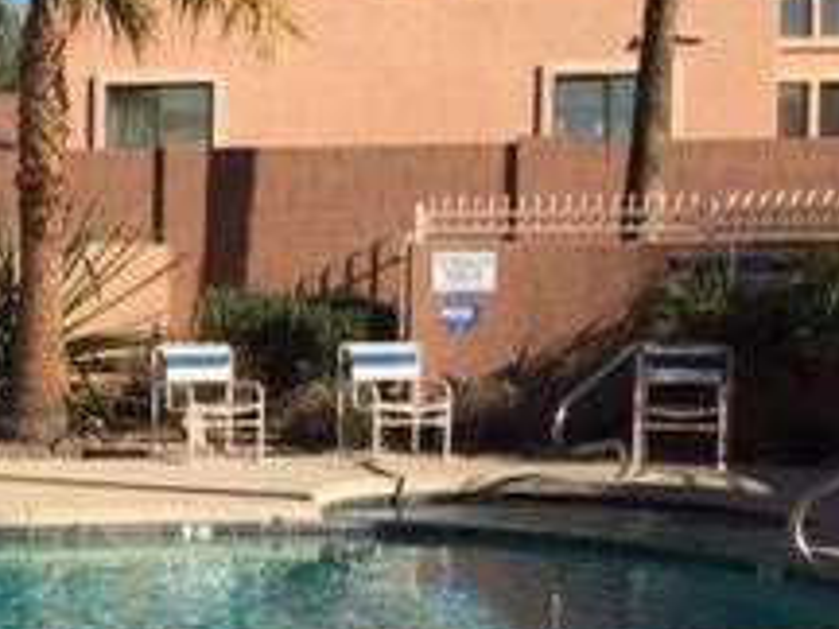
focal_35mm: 86
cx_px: -268
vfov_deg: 17.2
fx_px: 2084
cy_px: 377
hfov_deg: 20.6
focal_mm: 4.15
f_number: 2.2
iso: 32
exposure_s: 1/2475
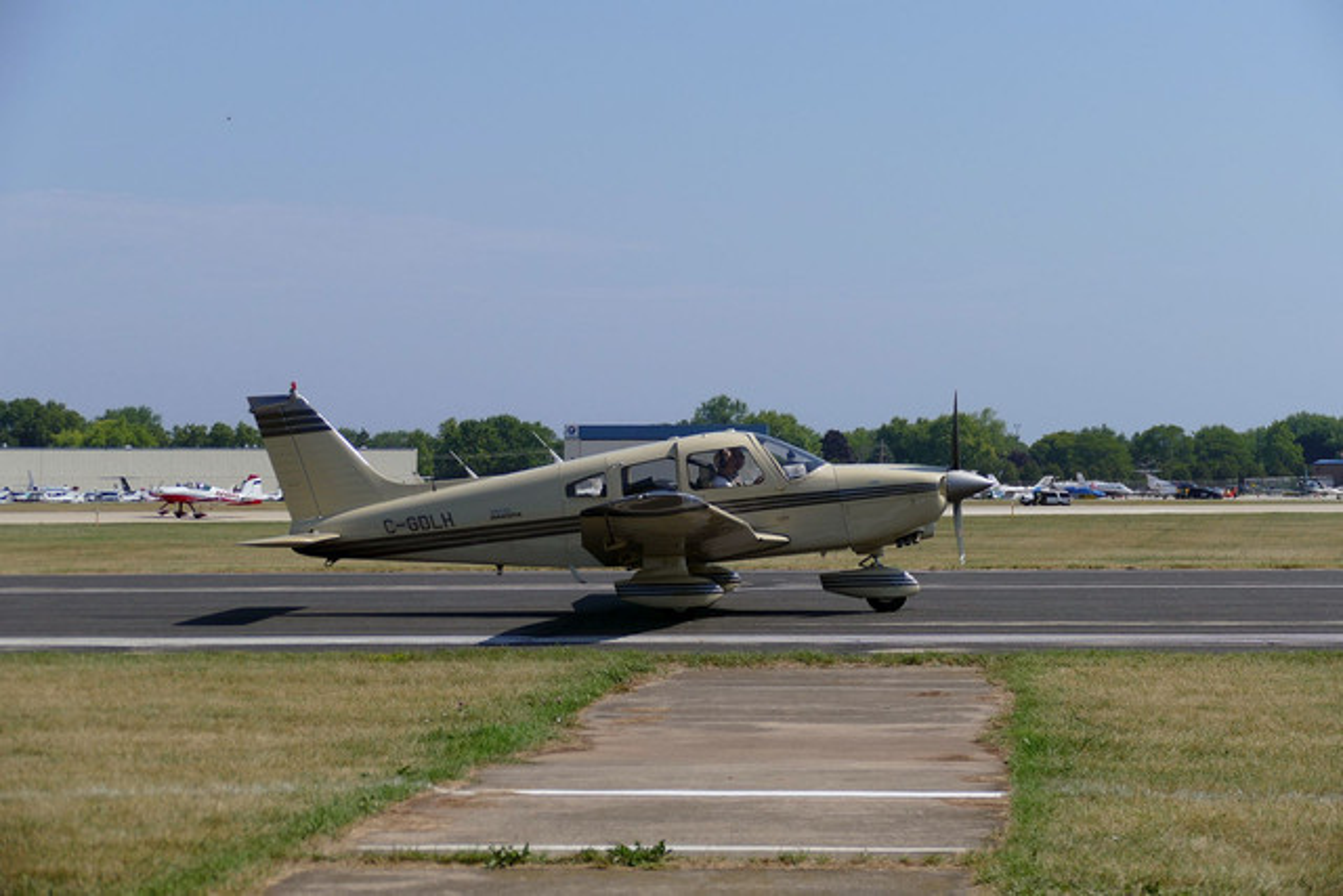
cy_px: 448
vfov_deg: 13.4
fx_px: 3806
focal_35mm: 102
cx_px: 672
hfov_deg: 20.0
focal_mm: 37.13
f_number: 3.8
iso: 125
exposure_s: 1/2000
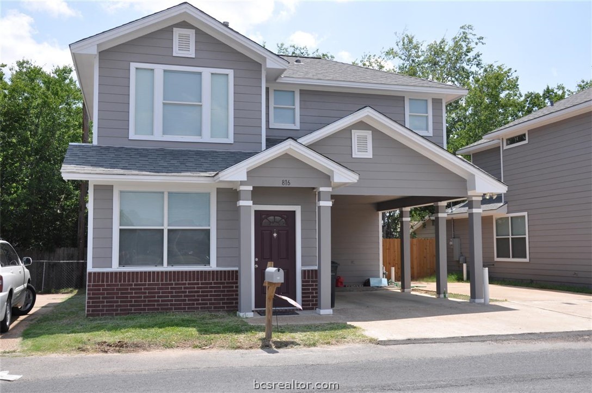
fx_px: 616
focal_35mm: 38
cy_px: 196
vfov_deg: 35.4
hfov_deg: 51.3
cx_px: 296
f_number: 9
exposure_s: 1/320
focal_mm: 25
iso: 200
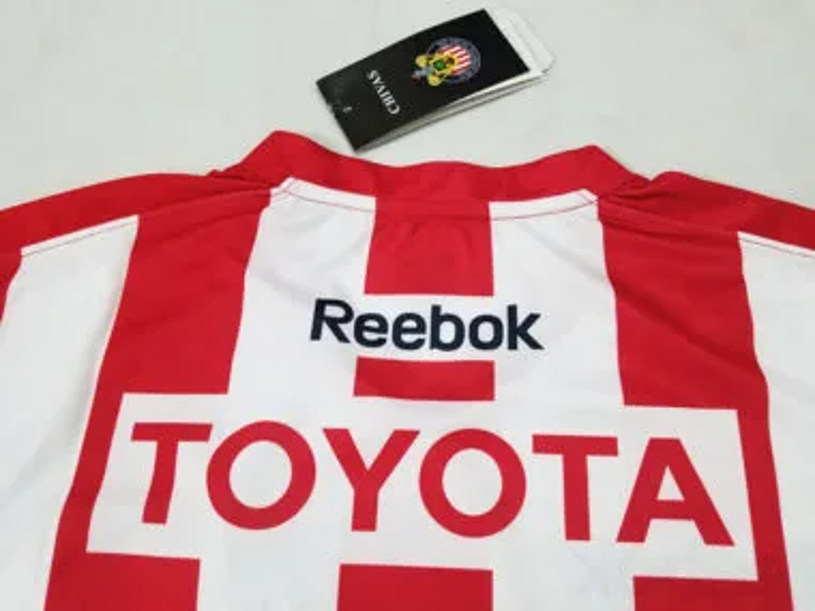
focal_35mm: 26
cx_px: 408
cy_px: 306
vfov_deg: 53.1
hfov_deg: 67.3
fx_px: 612
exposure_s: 1/14
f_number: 1.7
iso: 200
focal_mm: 4.2
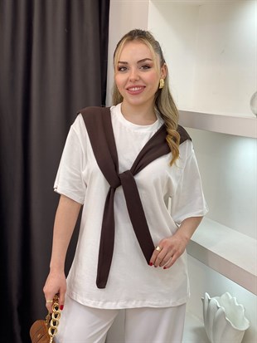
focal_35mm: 52
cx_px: 128
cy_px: 172
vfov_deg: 36.8
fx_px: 514
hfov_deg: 28.0
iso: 64
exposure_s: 1/100
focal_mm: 6
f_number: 2
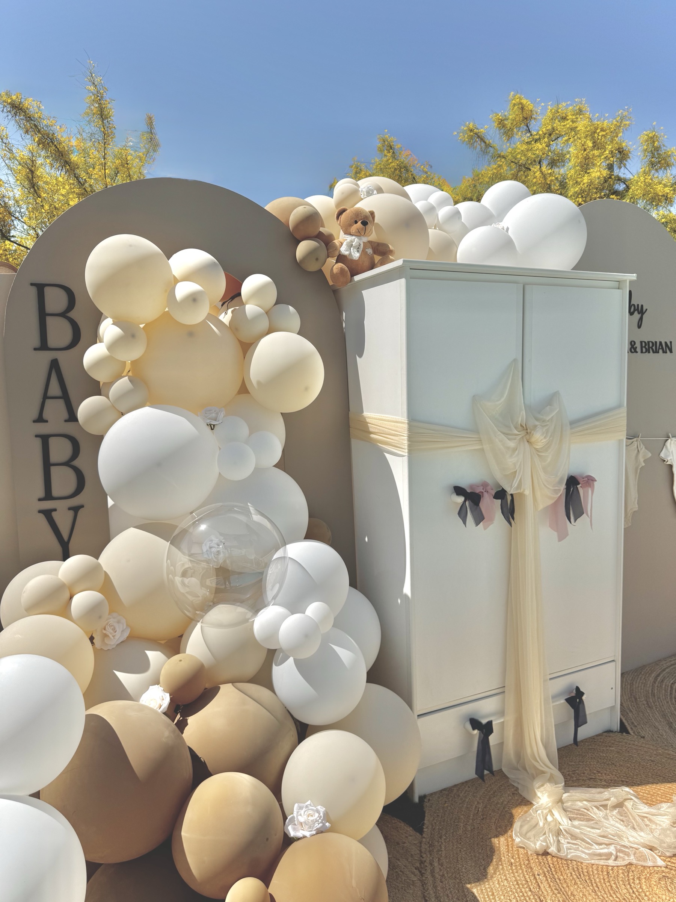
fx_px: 625
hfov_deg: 56.8
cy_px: 451
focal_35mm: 24
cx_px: 338
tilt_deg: -6.1
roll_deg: -0.1
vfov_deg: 71.6
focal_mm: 6.76
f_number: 1.78
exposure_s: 1/9009
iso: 80
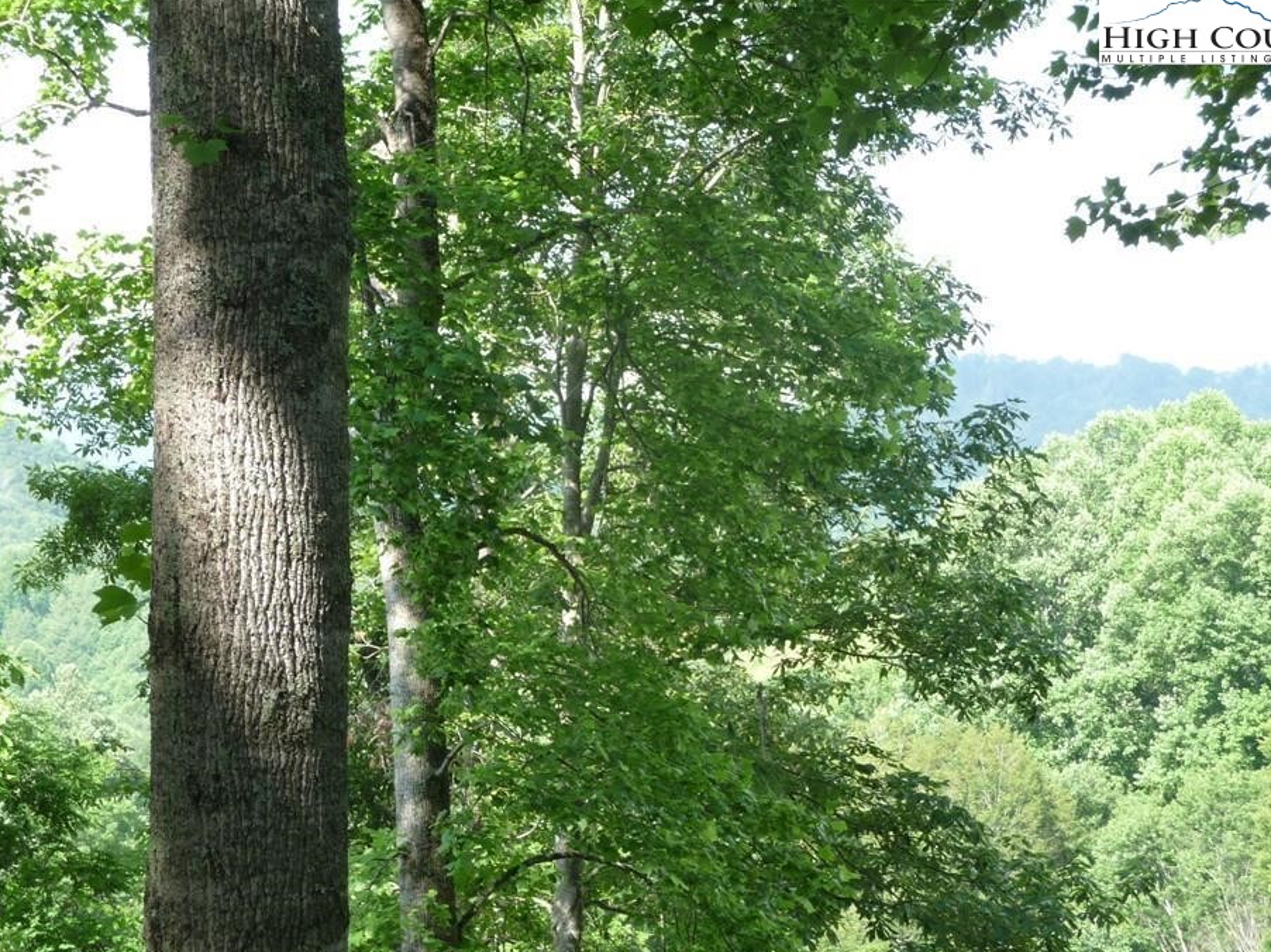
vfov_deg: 13.6
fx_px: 4001
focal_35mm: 109
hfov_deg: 18.0
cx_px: 665
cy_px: 534
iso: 100
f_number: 4.7
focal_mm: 16.3
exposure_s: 1/100
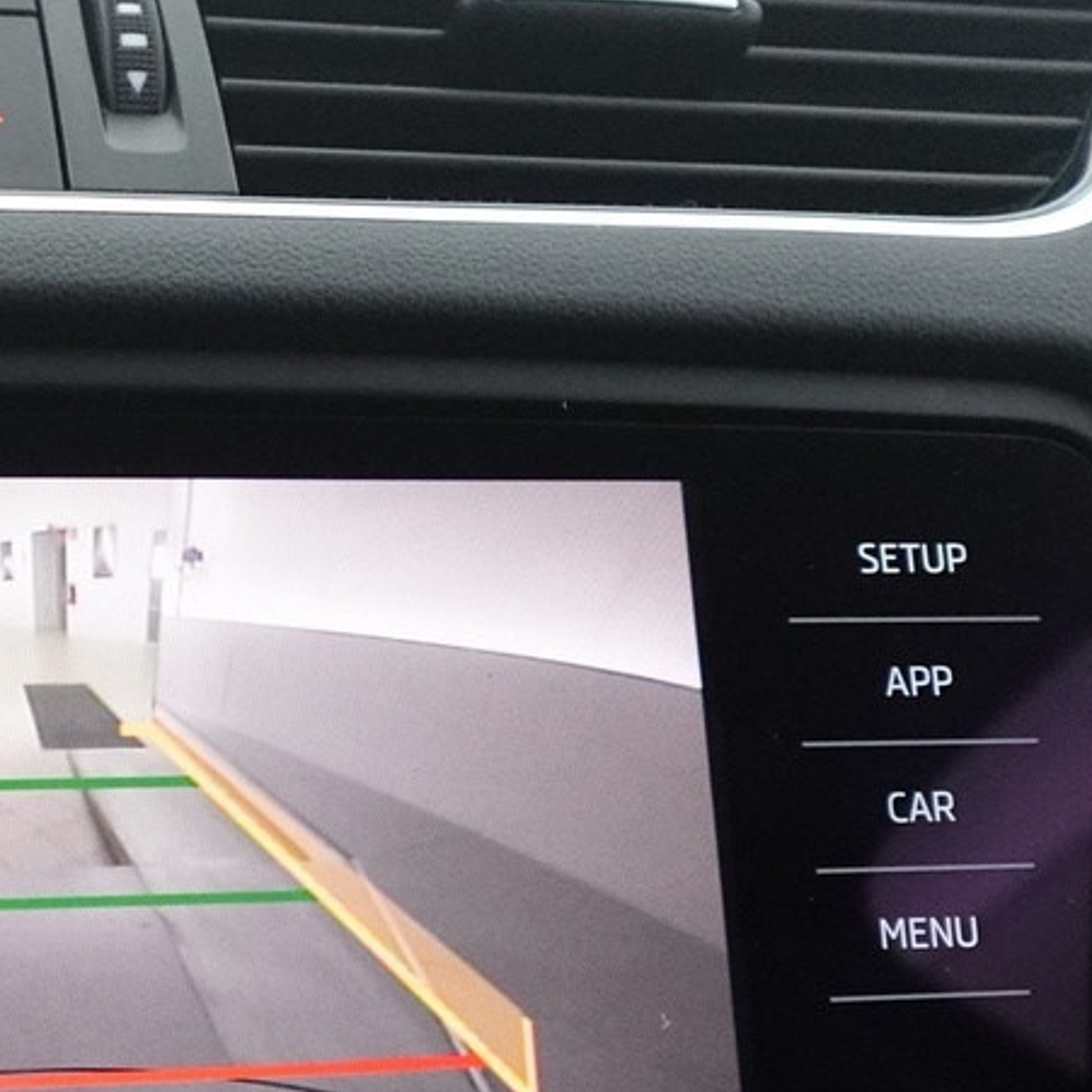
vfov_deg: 27.5
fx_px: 2177
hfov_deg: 26.9
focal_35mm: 61
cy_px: 910
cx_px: 44
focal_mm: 7.6
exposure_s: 1/80
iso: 1600
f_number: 2
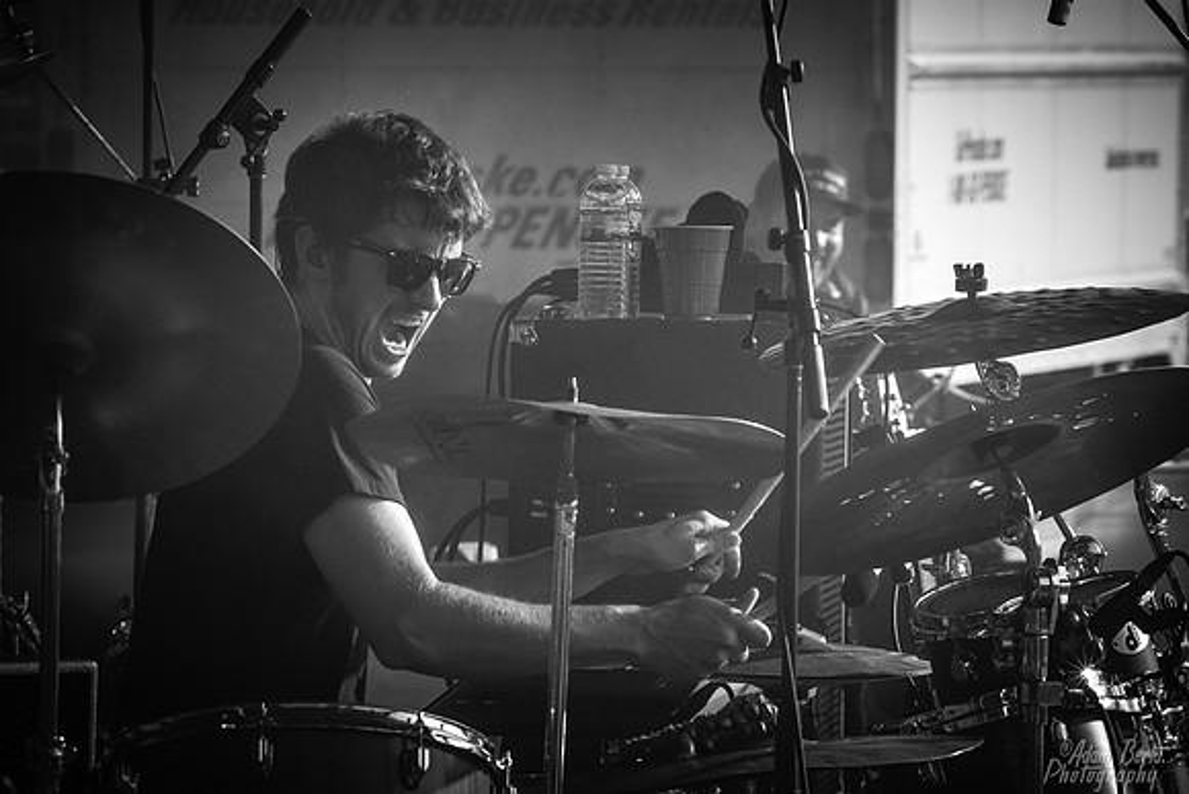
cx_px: 581
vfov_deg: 4.2
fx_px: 10839
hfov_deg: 6.3
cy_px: 397
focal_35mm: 328
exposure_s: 1/800
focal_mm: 210
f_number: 11
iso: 1250
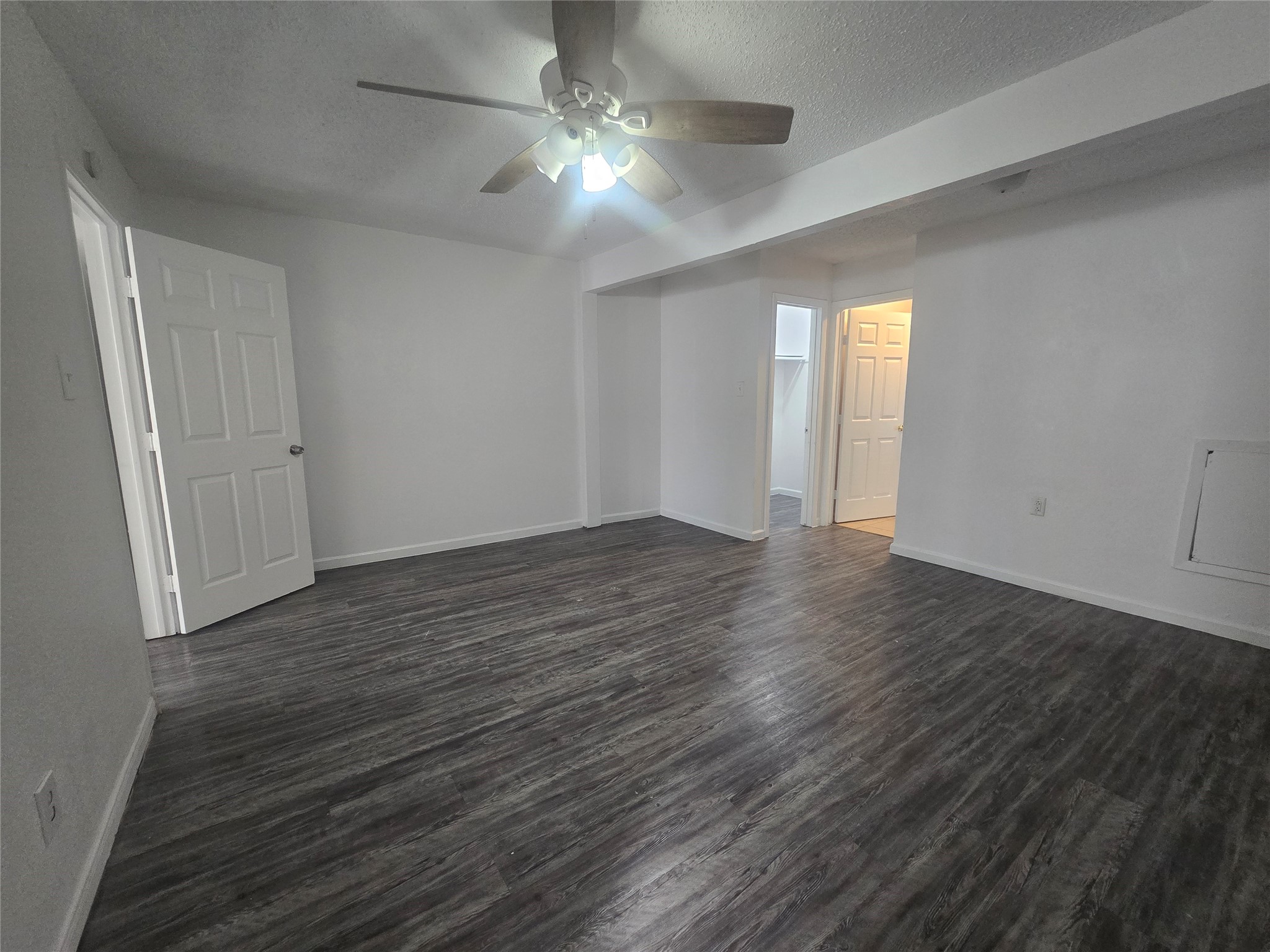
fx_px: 477
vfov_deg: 89.9
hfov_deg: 106.2
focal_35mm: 13
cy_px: 476
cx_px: 635
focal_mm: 2.2
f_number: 2.2
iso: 400
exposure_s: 1/60
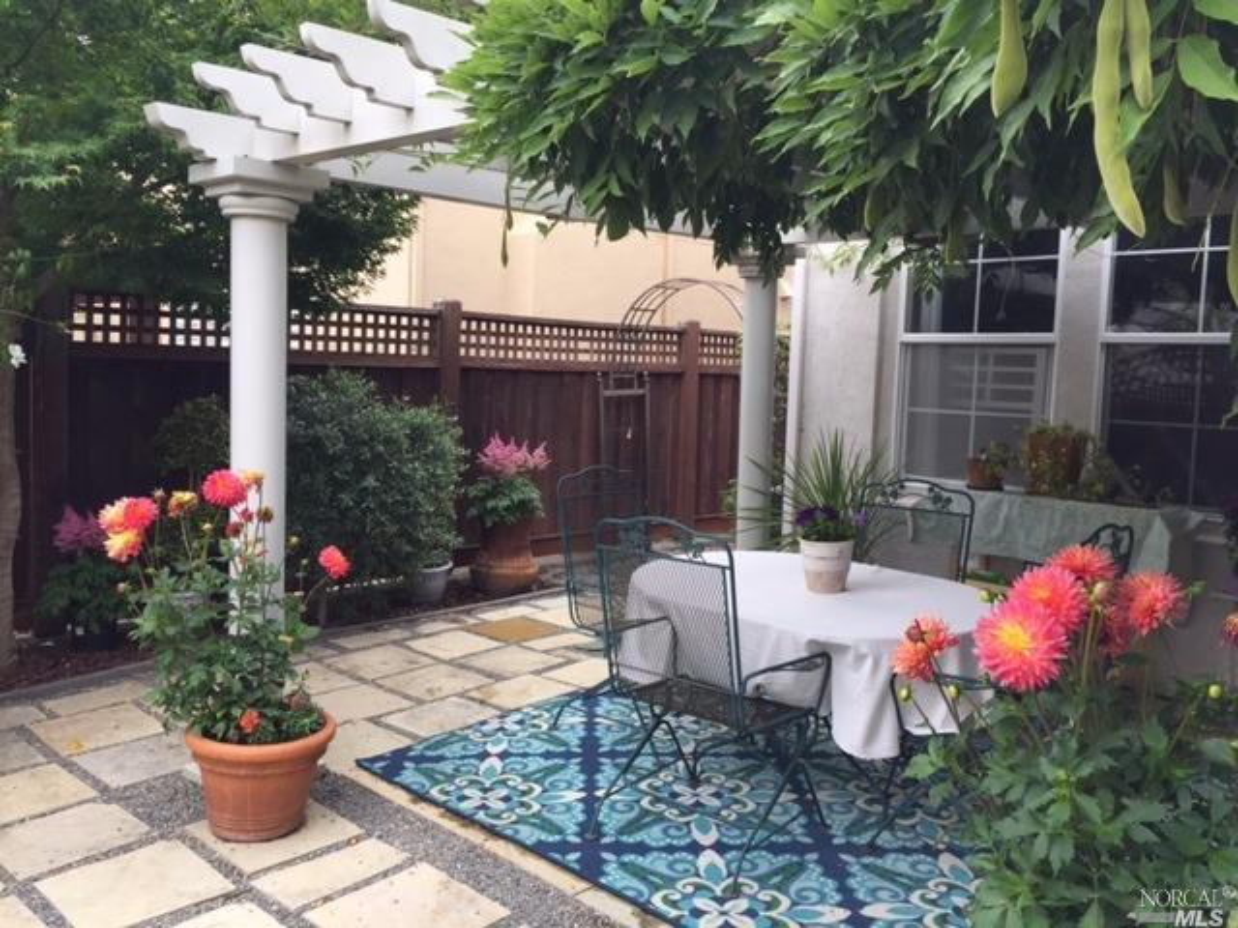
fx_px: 1037
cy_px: 464
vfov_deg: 48.2
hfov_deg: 61.7
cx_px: 619
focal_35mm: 29
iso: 32
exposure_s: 1/350
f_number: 2.2
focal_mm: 4.15
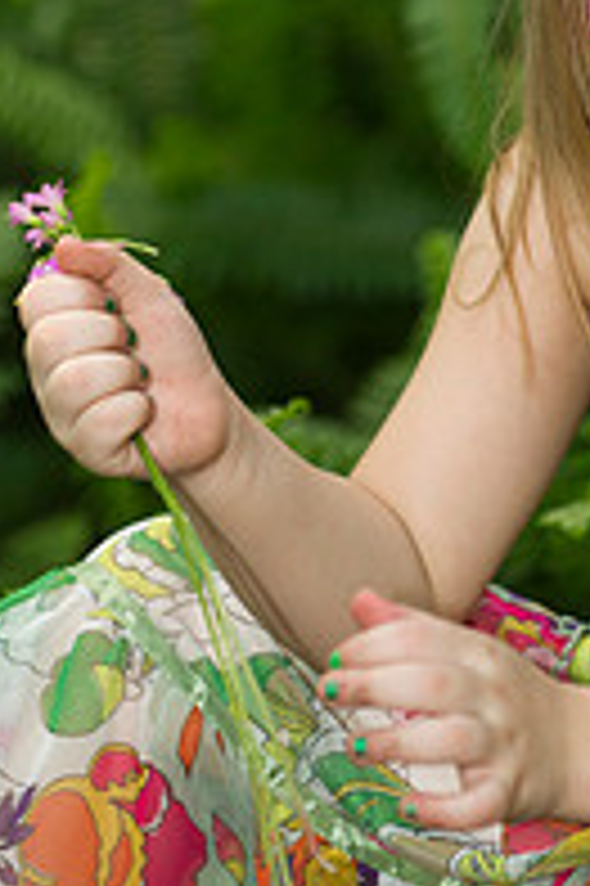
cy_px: 202
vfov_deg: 6.5
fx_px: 7855
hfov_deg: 4.3
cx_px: 538
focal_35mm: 319
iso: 200
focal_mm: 140
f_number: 3.2
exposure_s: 1/200
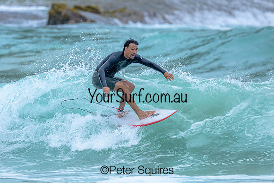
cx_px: 104
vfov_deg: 1.3
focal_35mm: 1100
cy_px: 106
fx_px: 8371
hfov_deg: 1.9
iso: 560
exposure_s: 1/2500
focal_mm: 800
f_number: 6.3
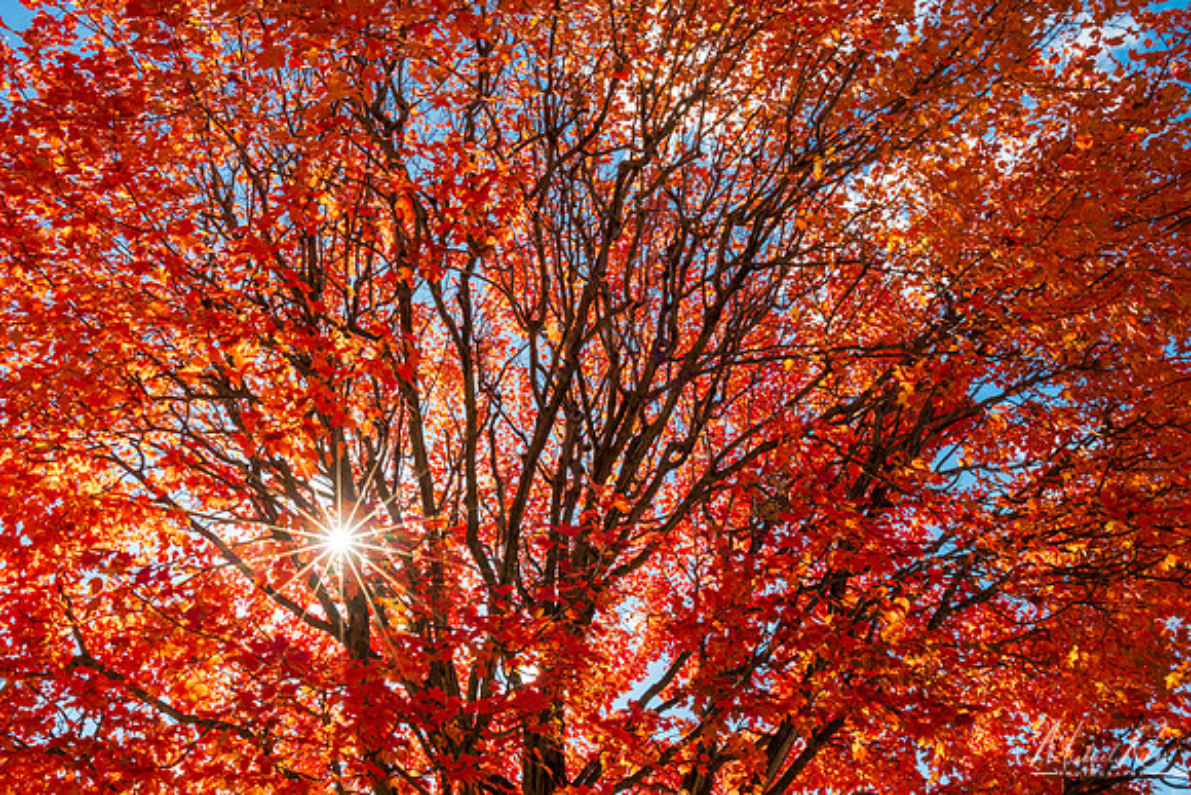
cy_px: 398
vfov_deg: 43.6
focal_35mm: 30
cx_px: 596
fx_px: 993
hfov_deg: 61.9
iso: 400
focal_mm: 20
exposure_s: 1/160
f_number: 14
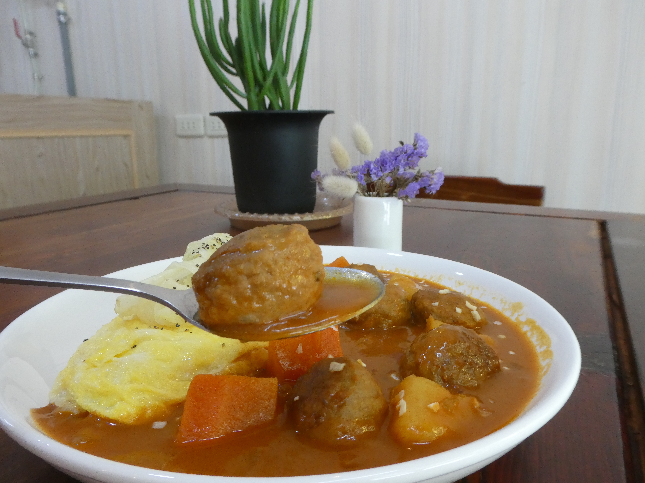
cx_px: 322
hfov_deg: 67.3
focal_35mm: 26
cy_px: 242
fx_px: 484
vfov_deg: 53.1
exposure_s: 1/30
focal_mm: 4.7
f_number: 4.1
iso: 400
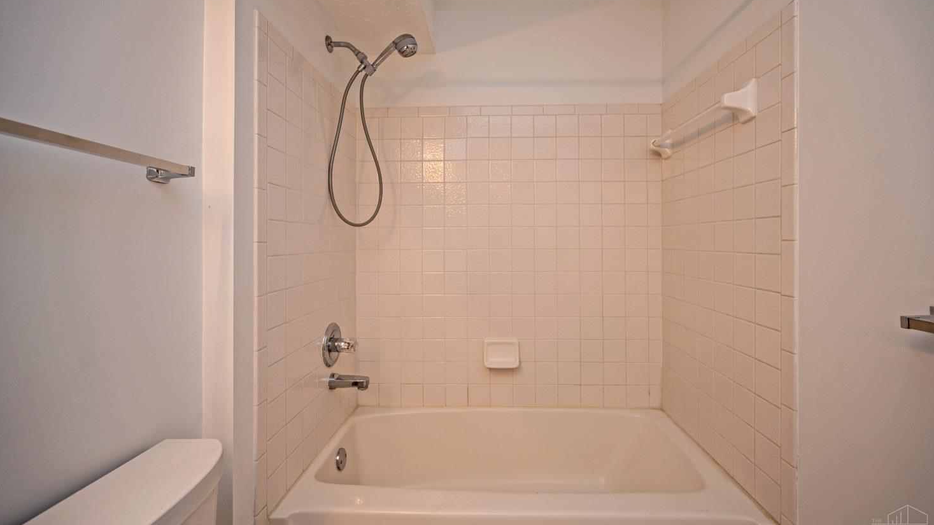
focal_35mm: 15
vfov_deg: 70.4
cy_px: 237
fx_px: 371
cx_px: 476
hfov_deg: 103.0
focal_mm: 14
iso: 280
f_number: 4
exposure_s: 1/60
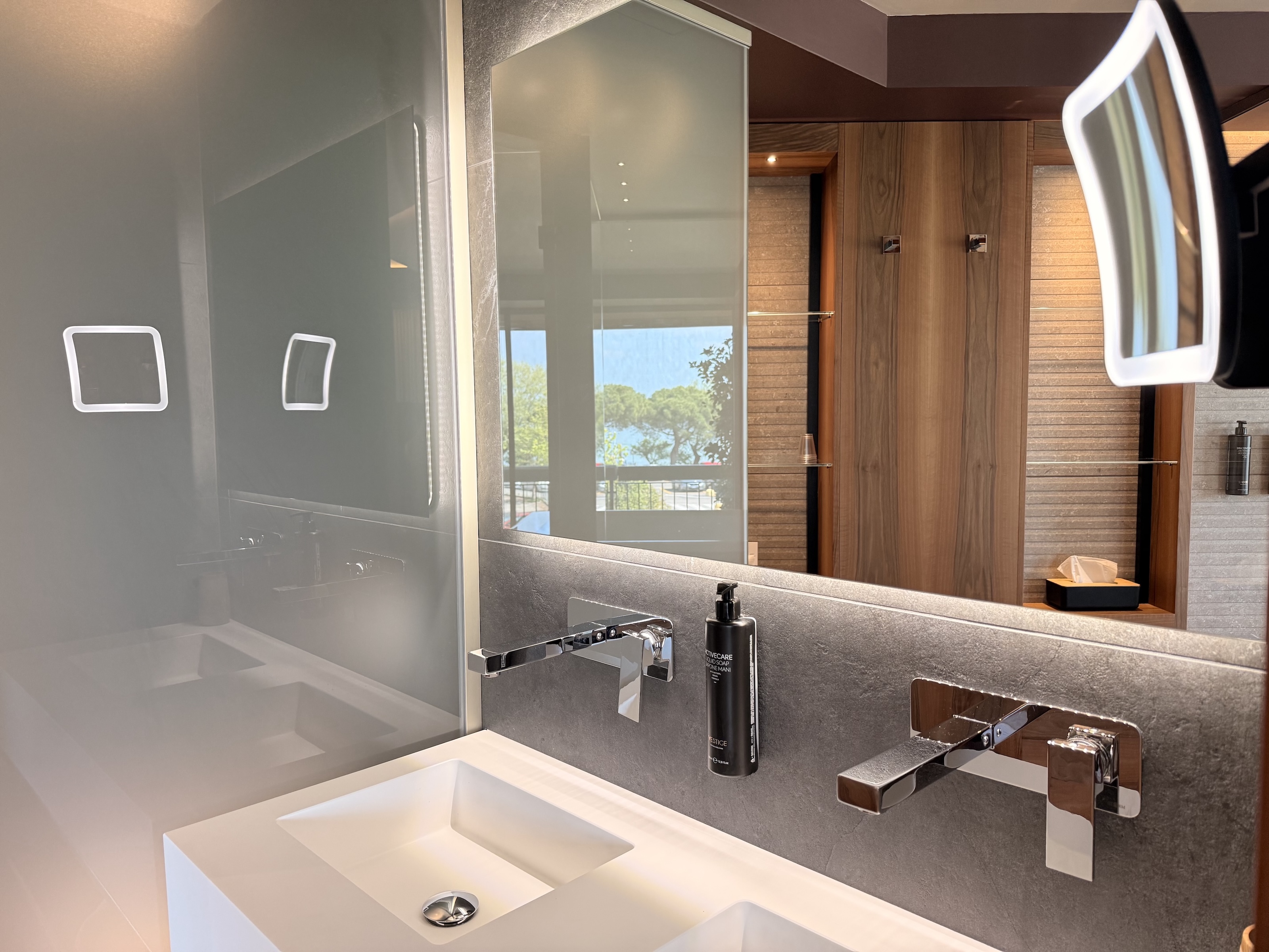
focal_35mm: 24
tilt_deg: -2.7
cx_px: 634
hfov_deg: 71.6
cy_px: 476
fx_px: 880
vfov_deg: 56.8
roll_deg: +0.8
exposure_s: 1/100
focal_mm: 6.76
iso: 160
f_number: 1.78
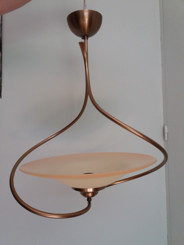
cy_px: 122
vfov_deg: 63.4
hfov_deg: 49.7
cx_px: 92
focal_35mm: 28
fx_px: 198
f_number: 1.9
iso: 160
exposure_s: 1/33
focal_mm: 3.7
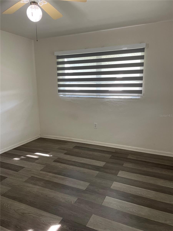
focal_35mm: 26
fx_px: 173
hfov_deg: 53.1
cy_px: 116
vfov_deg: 67.3
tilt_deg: -10.0
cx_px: 86
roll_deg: +0.8
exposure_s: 1/60
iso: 125
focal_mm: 4.2
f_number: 1.6
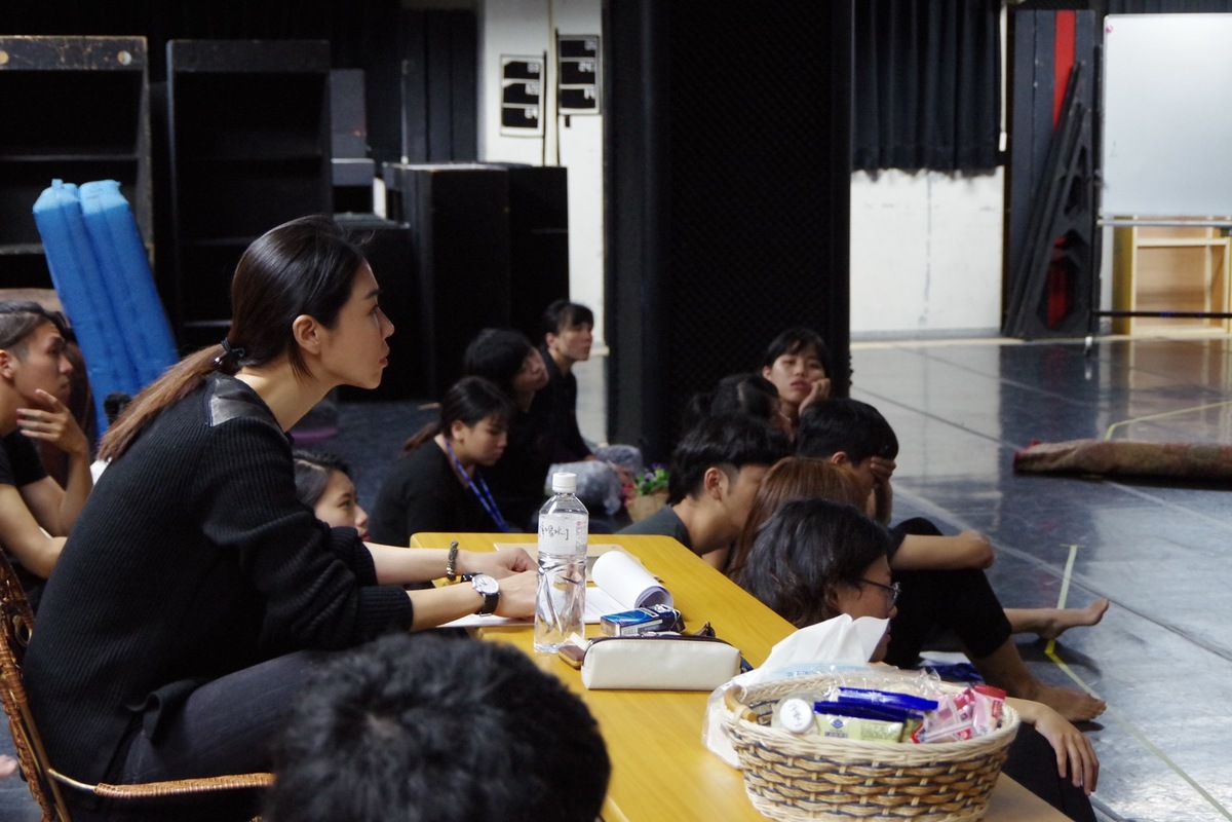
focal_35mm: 60
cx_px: 616
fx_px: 2053
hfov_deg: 33.4
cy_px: 411
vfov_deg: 22.6
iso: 3200
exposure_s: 1/60
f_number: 5
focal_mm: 40
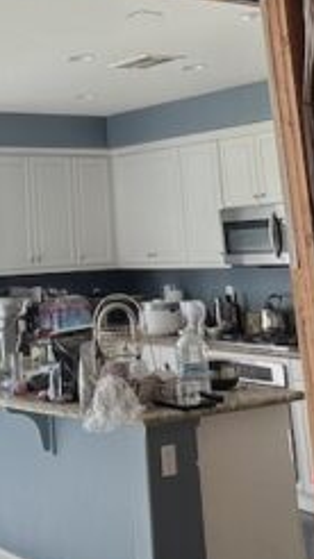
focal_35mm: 59
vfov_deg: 32.1
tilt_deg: +17.1
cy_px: -25
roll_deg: +2.1
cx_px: 34
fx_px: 875
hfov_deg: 20.0
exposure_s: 1/99
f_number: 1.8
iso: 50
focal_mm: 1.57
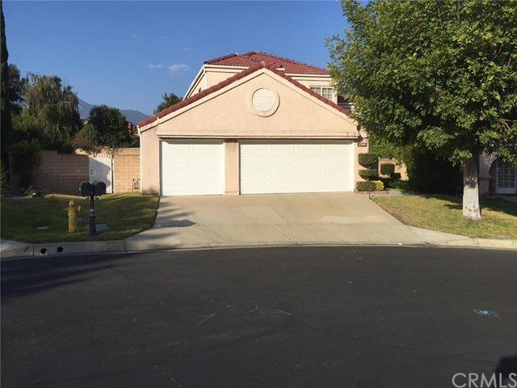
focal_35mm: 29
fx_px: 433
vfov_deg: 48.2
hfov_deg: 61.7
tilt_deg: -3.1
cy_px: 194
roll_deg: +0.1
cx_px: 258
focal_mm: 4.15
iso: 32
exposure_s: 1/2639
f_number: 2.2
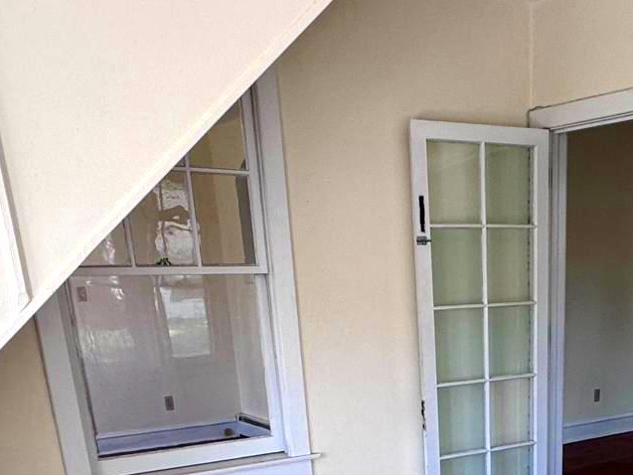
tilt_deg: -21.7
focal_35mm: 45
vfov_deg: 28.0
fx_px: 823
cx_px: 489
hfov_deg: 40.6
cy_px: 573
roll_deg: +1.1
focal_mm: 2.22
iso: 64
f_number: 2.2
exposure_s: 1/99
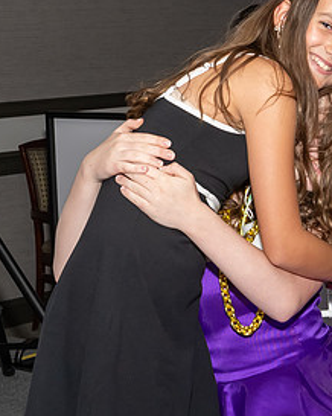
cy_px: 188
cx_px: 249
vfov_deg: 17.2
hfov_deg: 13.7
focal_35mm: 112
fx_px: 1377
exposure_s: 1/250
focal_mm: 28
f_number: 7.1
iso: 1000
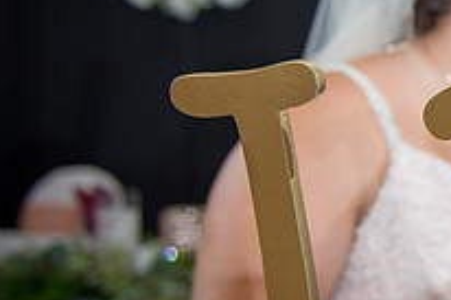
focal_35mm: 79
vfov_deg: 17.2
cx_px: 617
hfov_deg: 22.4
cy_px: 116
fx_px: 989
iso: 400
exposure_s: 1/125
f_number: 2.8
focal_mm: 28
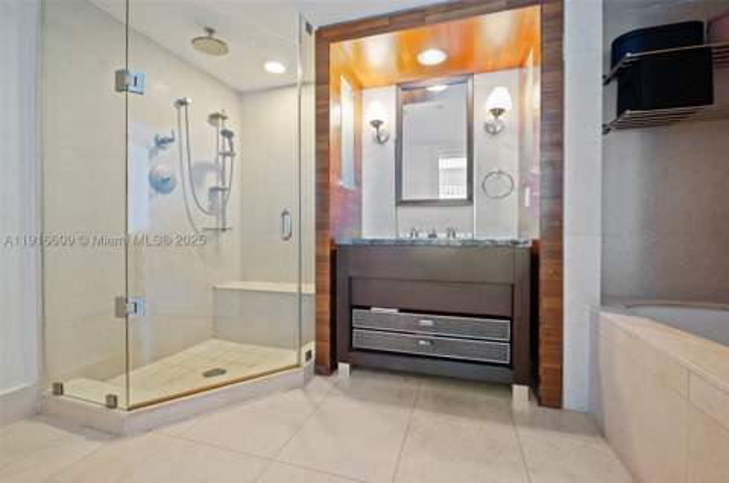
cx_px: 364
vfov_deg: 77.1
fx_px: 303
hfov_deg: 100.5
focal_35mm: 15
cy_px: 242
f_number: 8
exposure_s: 1.6
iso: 200
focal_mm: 15
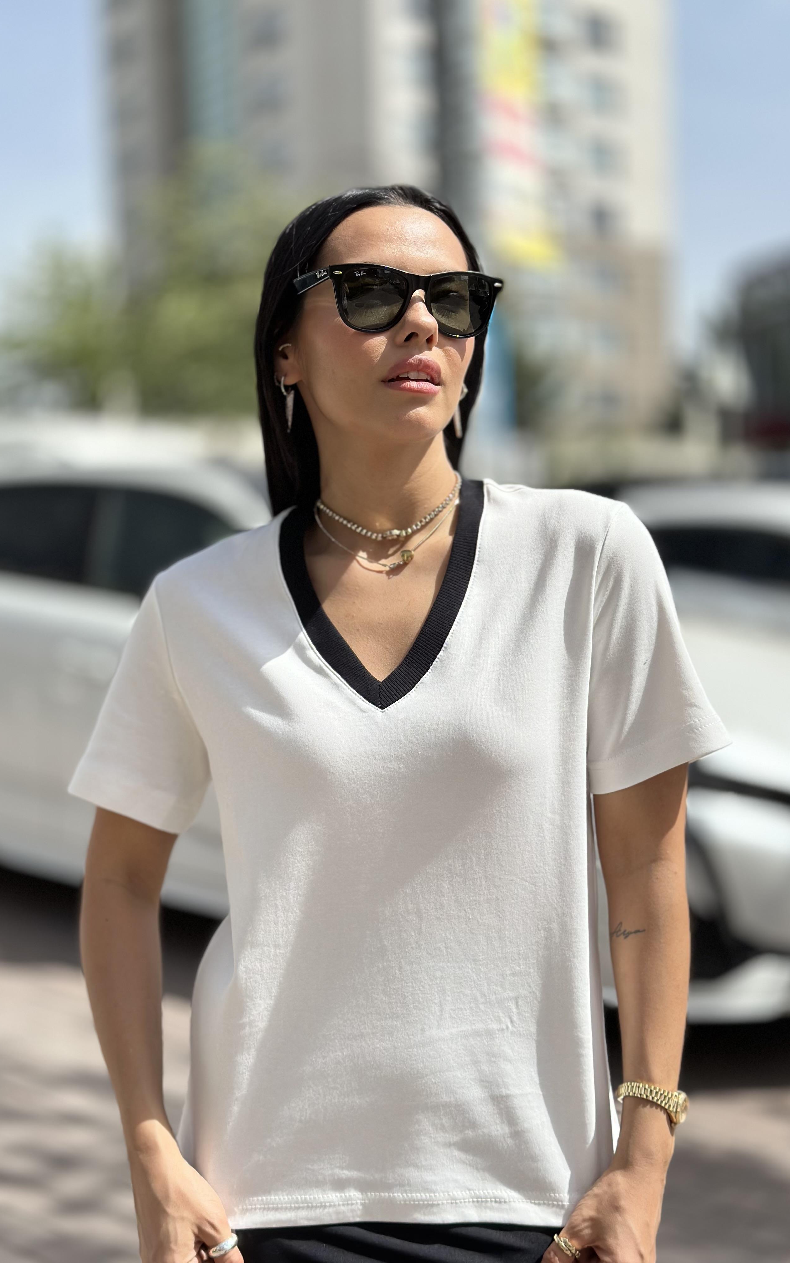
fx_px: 1757
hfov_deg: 25.3
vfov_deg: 39.6
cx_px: 381
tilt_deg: -3.1
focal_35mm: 51
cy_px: 632
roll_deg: +0.6
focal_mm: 6.86
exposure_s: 1/6211
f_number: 1.78
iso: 100
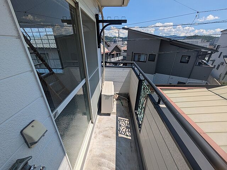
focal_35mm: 14
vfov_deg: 85.7
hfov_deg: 102.1
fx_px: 92
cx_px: 114
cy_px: 85
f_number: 2.2
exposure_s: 1/2137
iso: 46
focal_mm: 1.83
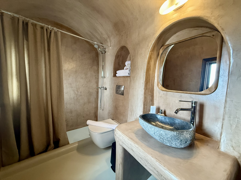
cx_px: 120
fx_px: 97
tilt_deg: -4.1
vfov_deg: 85.7
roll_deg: -2.3
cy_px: 90
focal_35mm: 14
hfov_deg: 102.1
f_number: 2.2
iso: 500
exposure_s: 1/50
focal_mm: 2.22
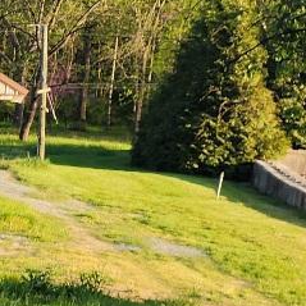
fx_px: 1360
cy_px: 186
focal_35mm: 136
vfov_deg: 12.8
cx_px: -657
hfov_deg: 9.5
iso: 12
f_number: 1.8
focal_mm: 6.4
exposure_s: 1/185
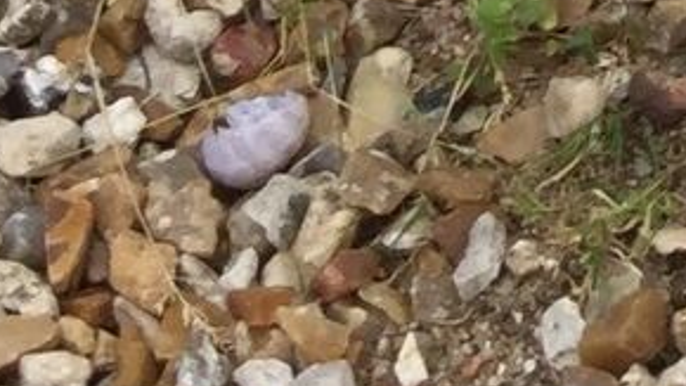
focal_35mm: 233
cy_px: -1118
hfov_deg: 8.8
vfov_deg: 4.8
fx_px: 4237
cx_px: 1344
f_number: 2.4
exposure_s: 1/440
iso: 25
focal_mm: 3.3
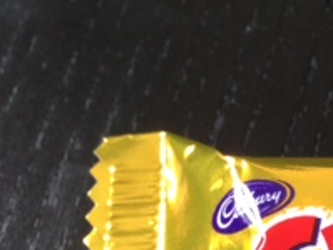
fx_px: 1019
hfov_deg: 17.0
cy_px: 242
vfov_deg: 13.8
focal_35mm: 106
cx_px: 482
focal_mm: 4.12
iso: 64
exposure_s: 1/40
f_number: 2.4
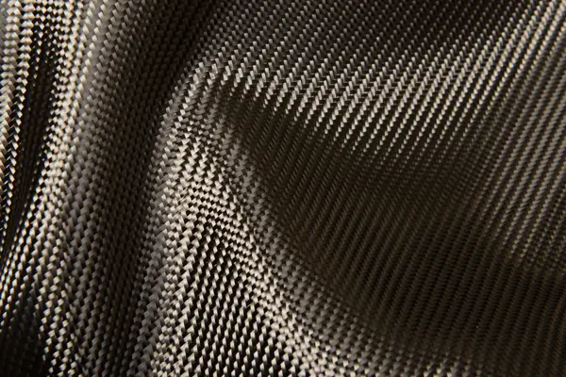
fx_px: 1100
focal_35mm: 70
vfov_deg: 19.5
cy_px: 188
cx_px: 283
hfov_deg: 28.8
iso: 100
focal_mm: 70
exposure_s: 1/160
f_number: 18
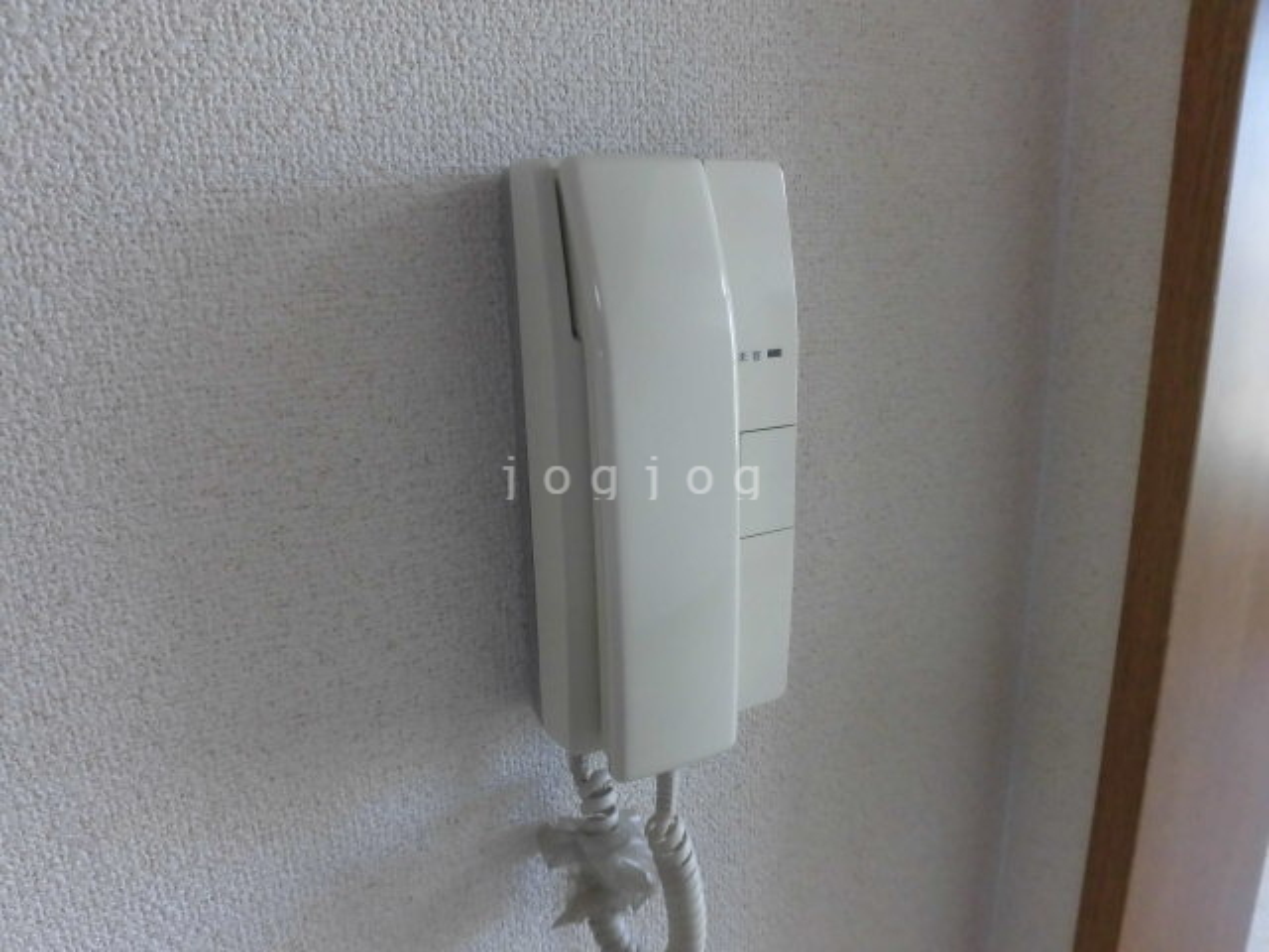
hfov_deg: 71.6
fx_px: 880
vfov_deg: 56.8
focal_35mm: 24
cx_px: 634
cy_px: 476
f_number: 3.1
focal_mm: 4.3
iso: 250
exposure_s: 1/50
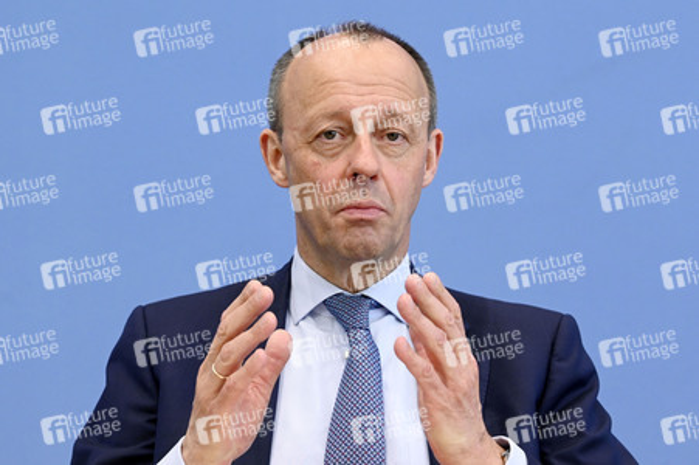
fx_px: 1843
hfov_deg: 21.5
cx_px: 350
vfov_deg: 14.4
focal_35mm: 95
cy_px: 232
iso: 2500
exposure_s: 1/400
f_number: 5.6
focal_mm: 95
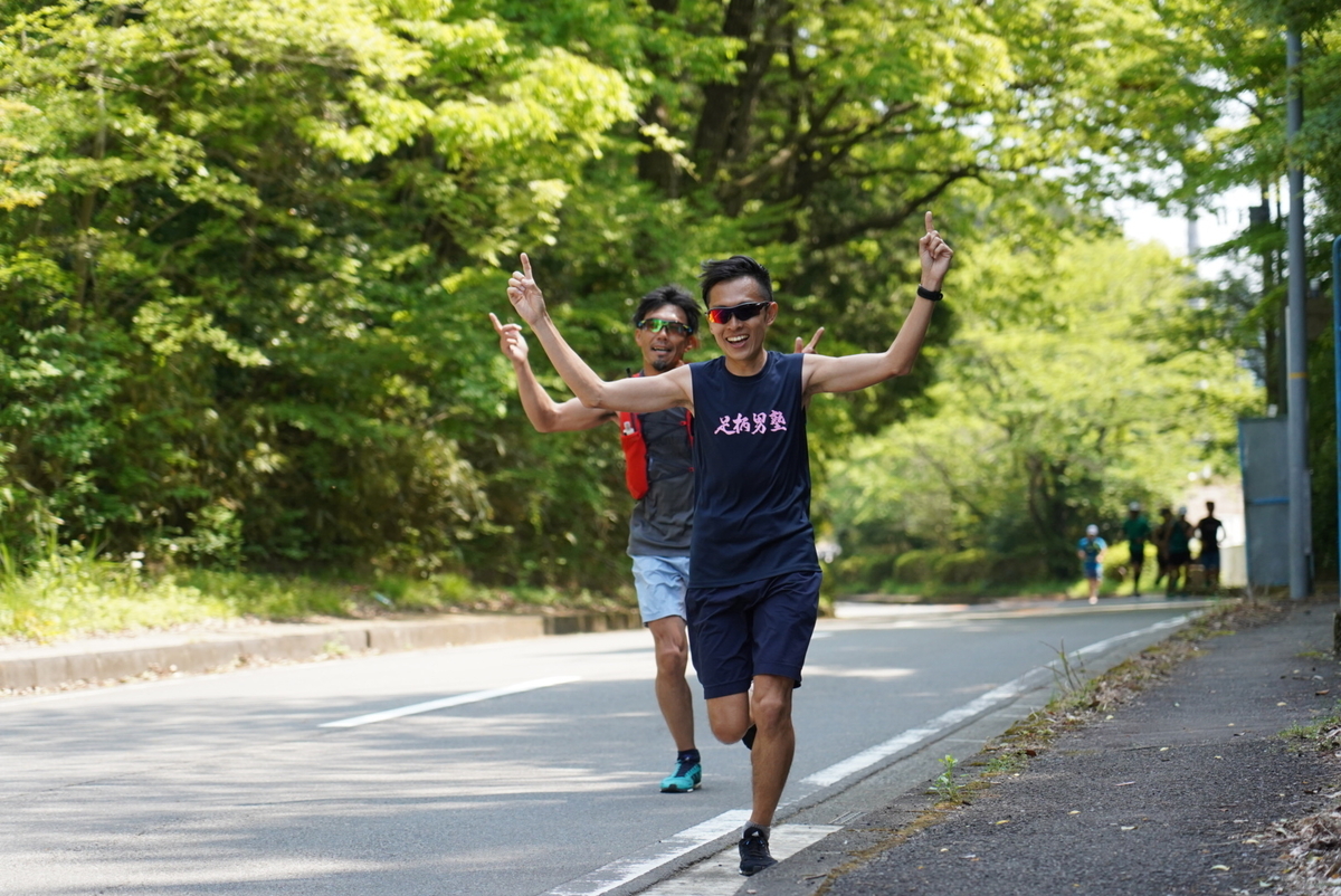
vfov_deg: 13.1
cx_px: 670
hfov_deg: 19.4
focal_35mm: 105
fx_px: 3914
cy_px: 448
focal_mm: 105
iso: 1600
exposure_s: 1/2000
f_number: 4
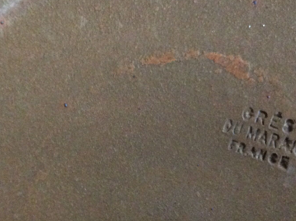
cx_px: 193
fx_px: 529
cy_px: 119
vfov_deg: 23.6
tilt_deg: -82.3
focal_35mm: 62
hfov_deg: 31.0
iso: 400
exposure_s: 1/17
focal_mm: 3.3
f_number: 2.4
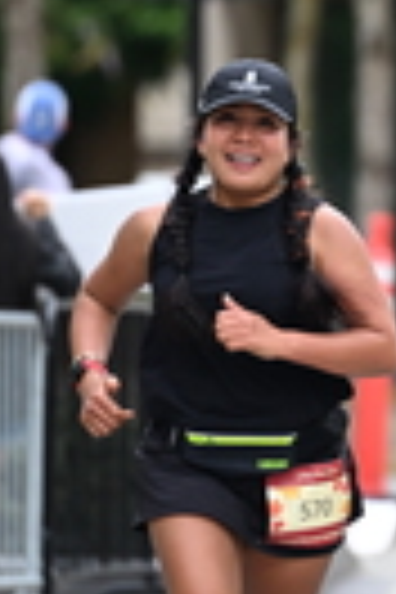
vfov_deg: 2.5
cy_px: 166
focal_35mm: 832
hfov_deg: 1.7
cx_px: 700
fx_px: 13727
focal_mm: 200
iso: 640
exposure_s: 1/1600
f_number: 2.8
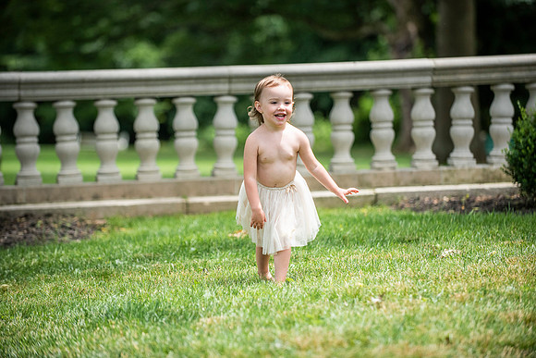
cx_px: 268
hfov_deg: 13.2
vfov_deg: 8.9
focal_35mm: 155
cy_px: 179
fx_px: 2308
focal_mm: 155
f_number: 2.8
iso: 640
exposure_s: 1/4000
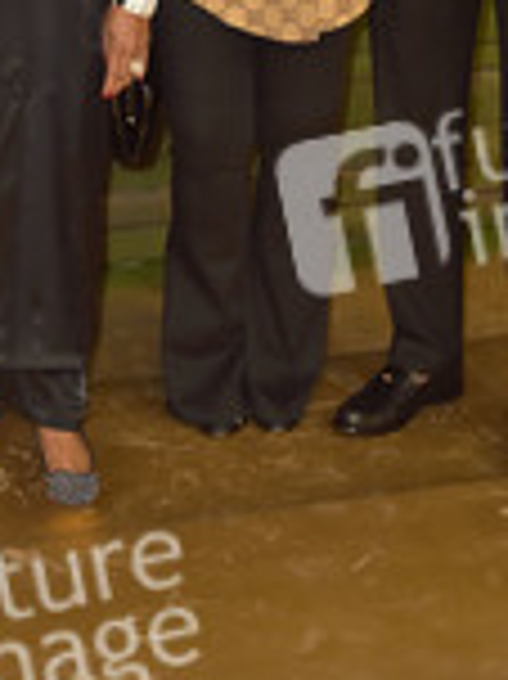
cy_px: -36
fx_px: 2097
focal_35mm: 107
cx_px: 101
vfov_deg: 17.8
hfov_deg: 13.7
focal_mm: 42
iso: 320
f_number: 7.1
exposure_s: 1/250
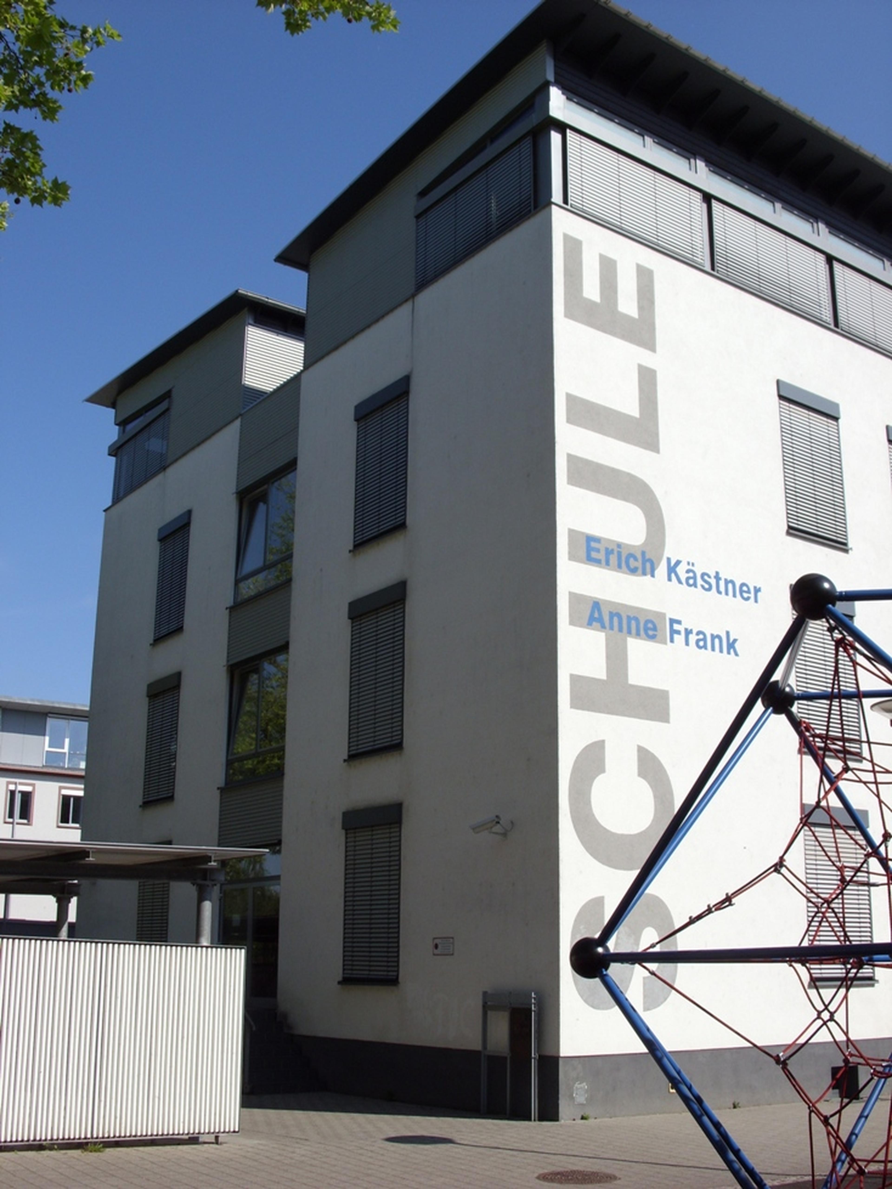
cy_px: 594
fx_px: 1306
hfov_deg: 37.7
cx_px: 446
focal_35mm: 38
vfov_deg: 49.0
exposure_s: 1/521
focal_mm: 6.3
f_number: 4.9
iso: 50
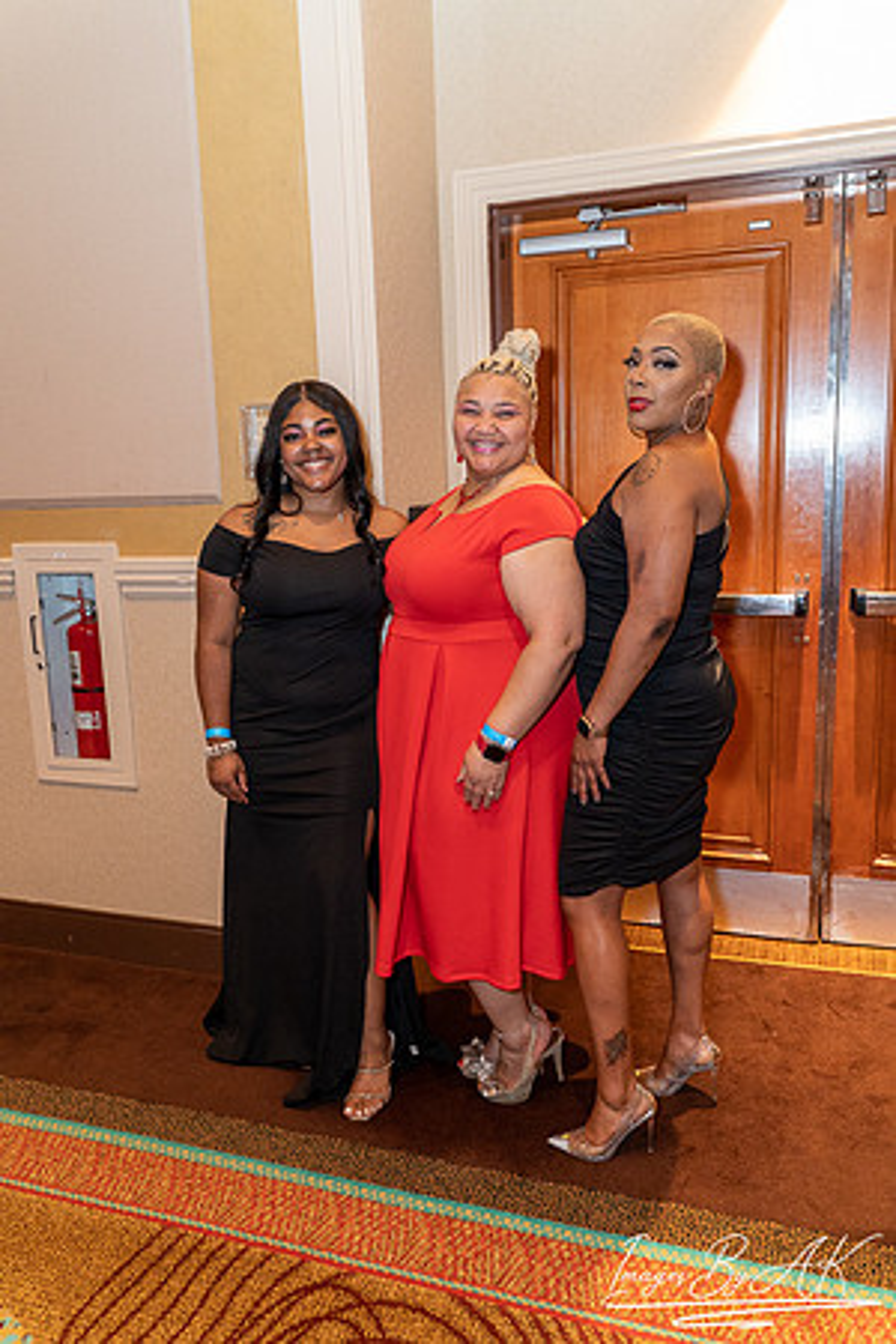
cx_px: 448
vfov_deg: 65.5
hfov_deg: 46.4
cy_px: 672
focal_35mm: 28
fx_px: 1045
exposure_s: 1/125
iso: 4000
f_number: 4
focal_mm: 28
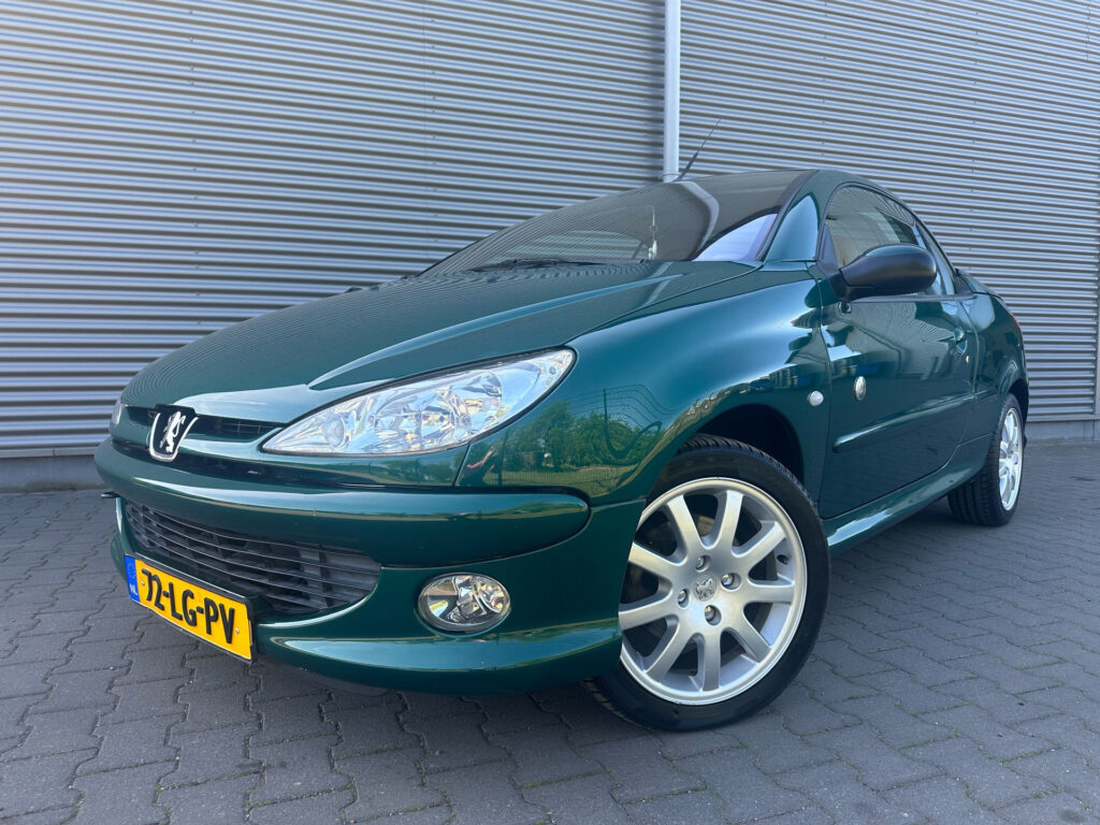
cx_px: 550
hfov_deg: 71.6
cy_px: 412
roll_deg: -0.1
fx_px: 763
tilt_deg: -3.9
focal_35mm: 24
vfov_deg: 56.8
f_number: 1.78
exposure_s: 1/333
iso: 80
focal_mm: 6.86
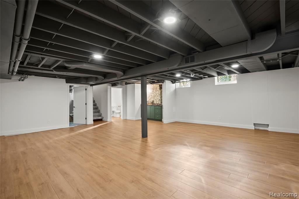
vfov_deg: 73.8
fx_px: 133
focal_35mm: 16
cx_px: 150
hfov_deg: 96.7
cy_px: 100
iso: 100
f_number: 7.1
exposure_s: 2
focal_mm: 16
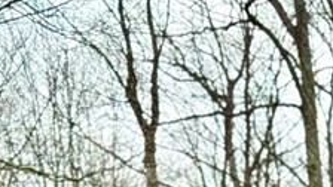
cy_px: 689
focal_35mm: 239
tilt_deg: +2.4
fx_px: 2110
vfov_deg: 4.7
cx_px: 489
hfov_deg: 8.8
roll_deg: -0.6
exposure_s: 1/322
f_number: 1.78
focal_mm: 6.76
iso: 80
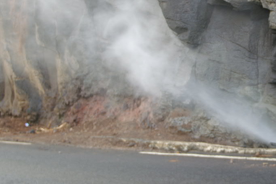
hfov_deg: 26.7
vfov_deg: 18.5
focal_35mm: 73
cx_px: 253
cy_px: 43
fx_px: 559
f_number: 4
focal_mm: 22
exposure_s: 1/60
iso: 100
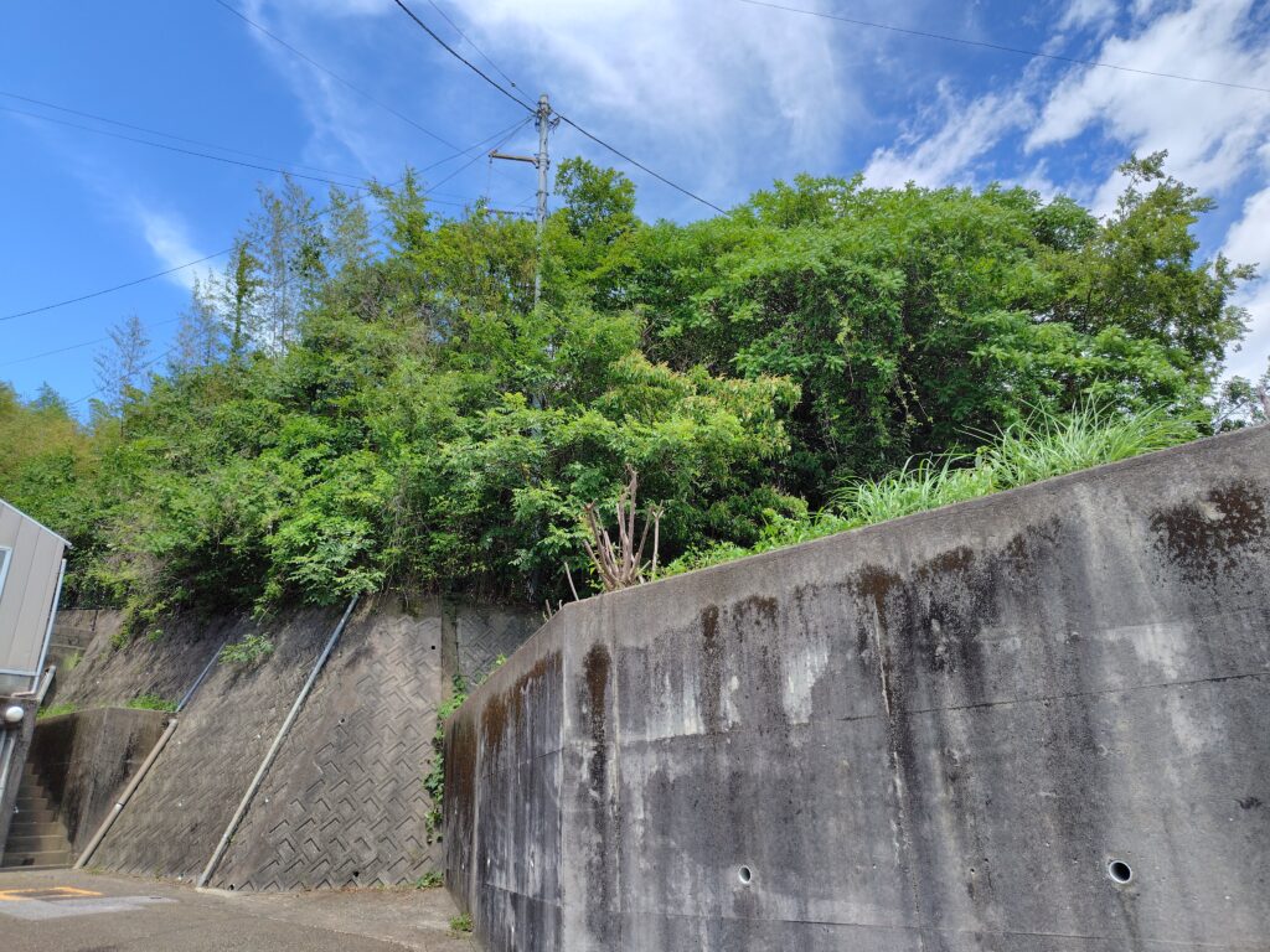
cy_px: 476
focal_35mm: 23
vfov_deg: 58.9
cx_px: 635
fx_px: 844
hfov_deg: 73.9
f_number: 1.9
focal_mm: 5.6
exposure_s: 1/1276
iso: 50
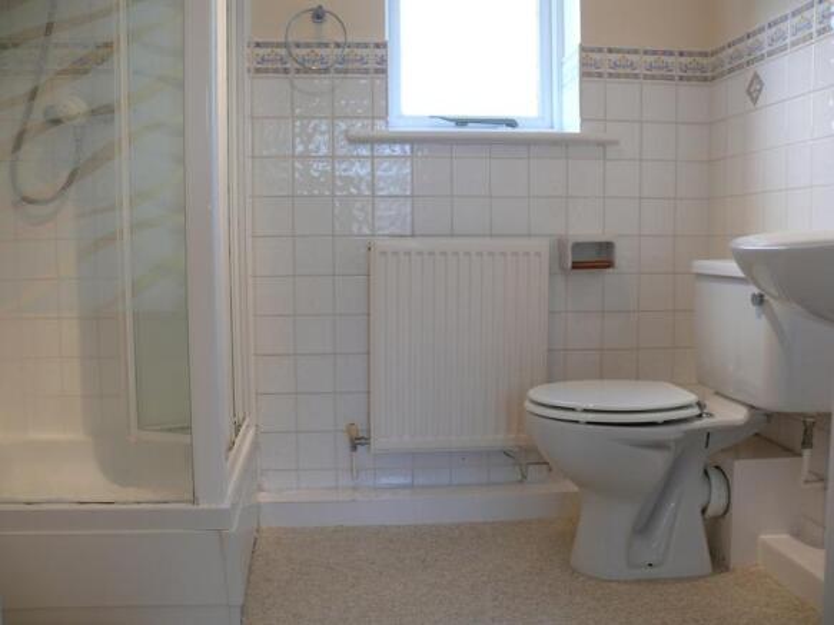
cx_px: 417
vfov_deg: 40.7
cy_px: 312
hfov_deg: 52.6
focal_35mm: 35
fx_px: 843
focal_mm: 7.4
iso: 100
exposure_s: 1/30
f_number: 2.8
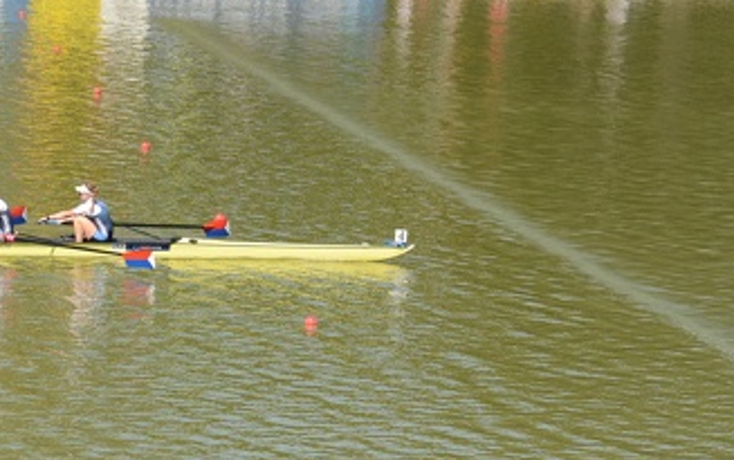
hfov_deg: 8.1
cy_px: 278
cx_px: 157
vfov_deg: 5.1
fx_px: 5185
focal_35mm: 259
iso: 1600
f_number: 5.6
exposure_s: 1/8000
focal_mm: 105
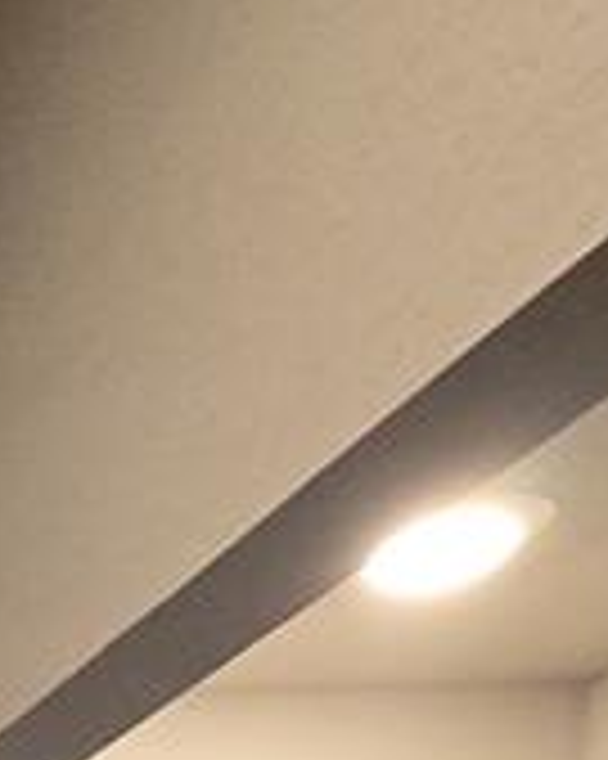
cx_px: -937
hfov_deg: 13.3
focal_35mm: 77
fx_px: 1734
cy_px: 1578
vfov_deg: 17.1
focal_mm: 1.7
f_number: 2.2
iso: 250
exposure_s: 1/60
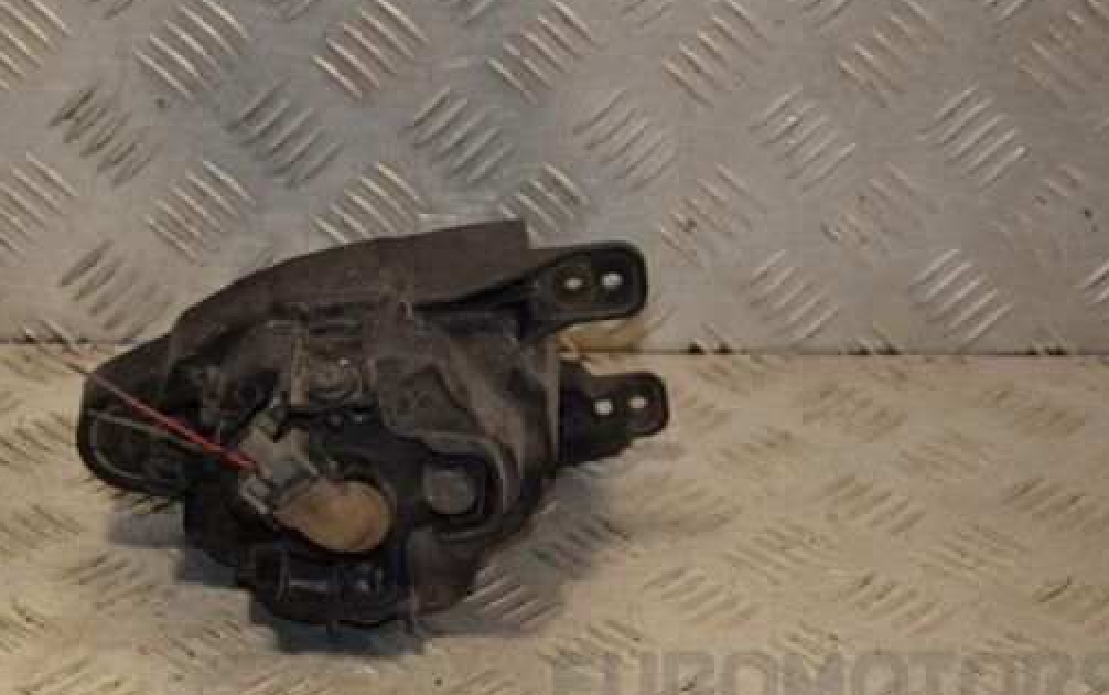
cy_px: 391
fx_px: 3417
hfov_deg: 18.4
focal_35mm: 113
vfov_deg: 11.6
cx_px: 512
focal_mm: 62
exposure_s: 1/200
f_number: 6.3
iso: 800
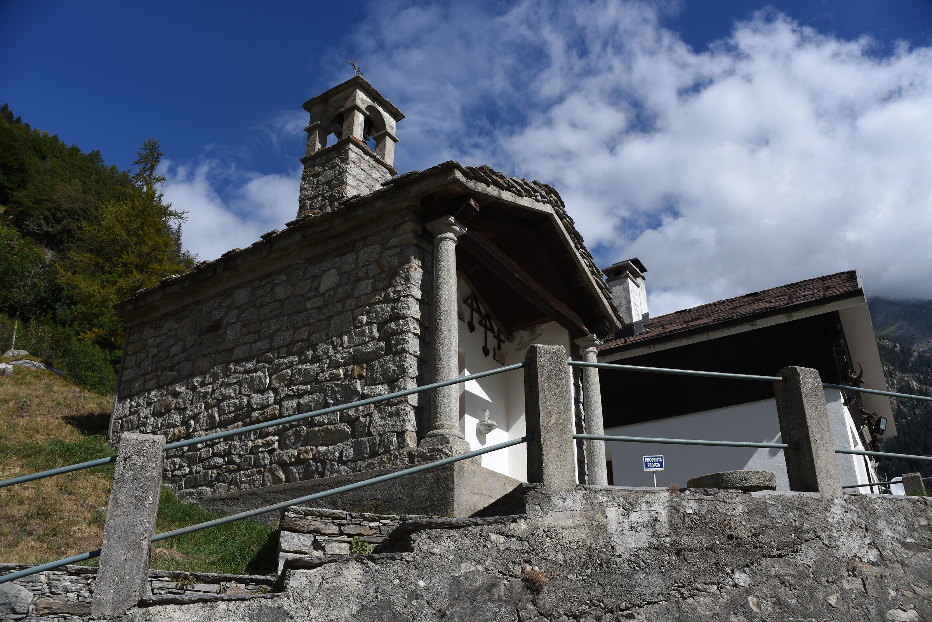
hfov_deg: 65.5
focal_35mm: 28
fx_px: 725
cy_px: 311
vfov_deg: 46.4
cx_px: 466
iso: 100
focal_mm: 28
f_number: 9
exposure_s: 1/320
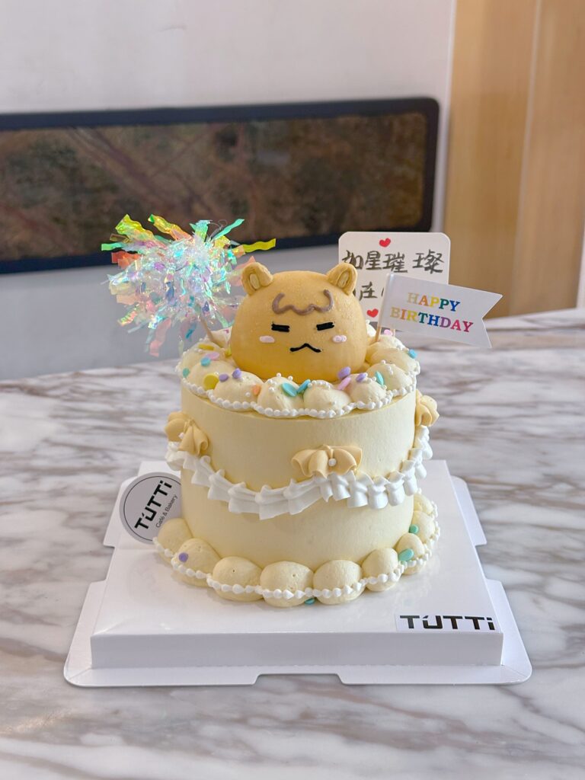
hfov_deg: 30.3
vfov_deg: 39.7
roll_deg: -1.2
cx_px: 292
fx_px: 1082
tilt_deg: -20.5
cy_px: 390
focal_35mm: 48
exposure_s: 1/50
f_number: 1.78
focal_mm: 6.86
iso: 125
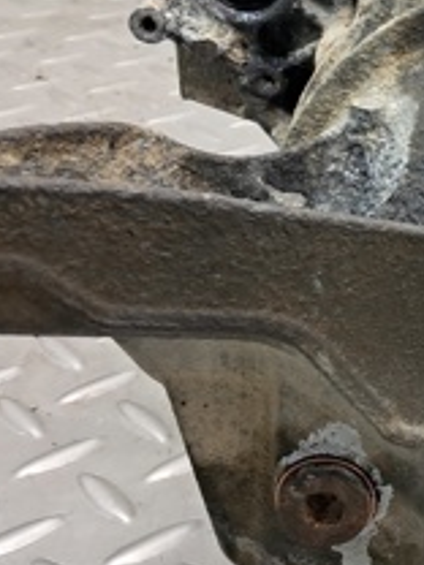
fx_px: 1356
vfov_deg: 23.5
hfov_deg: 16.6
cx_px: 573
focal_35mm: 83
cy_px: 224
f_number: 1.8
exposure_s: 1/50
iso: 160
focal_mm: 4
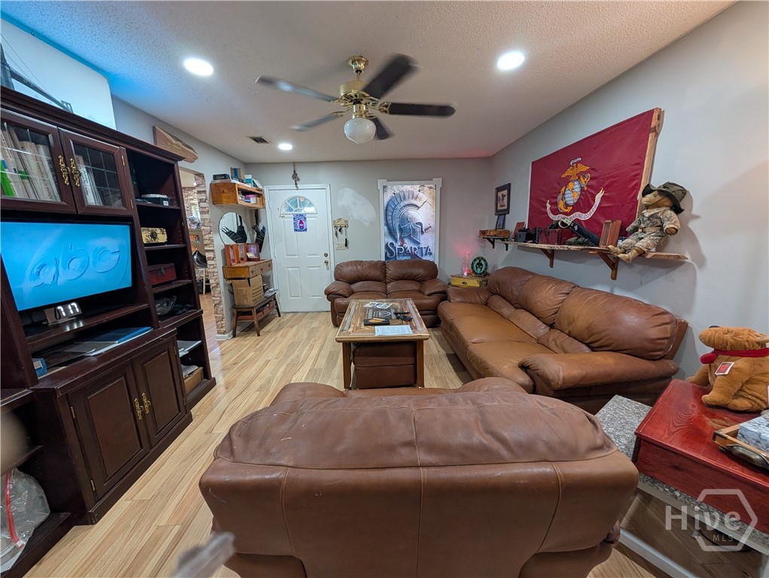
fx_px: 267
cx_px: 384
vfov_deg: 94.6
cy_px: 289
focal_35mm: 12
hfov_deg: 110.5
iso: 414
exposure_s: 1/120
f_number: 1.7
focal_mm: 2.02
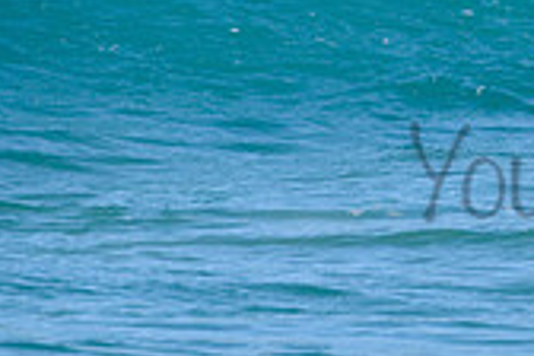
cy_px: 23
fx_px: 31340
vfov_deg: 0.7
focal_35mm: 2113
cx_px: 946
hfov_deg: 1.0
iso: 180
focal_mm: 500
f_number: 5.6
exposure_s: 1/2000
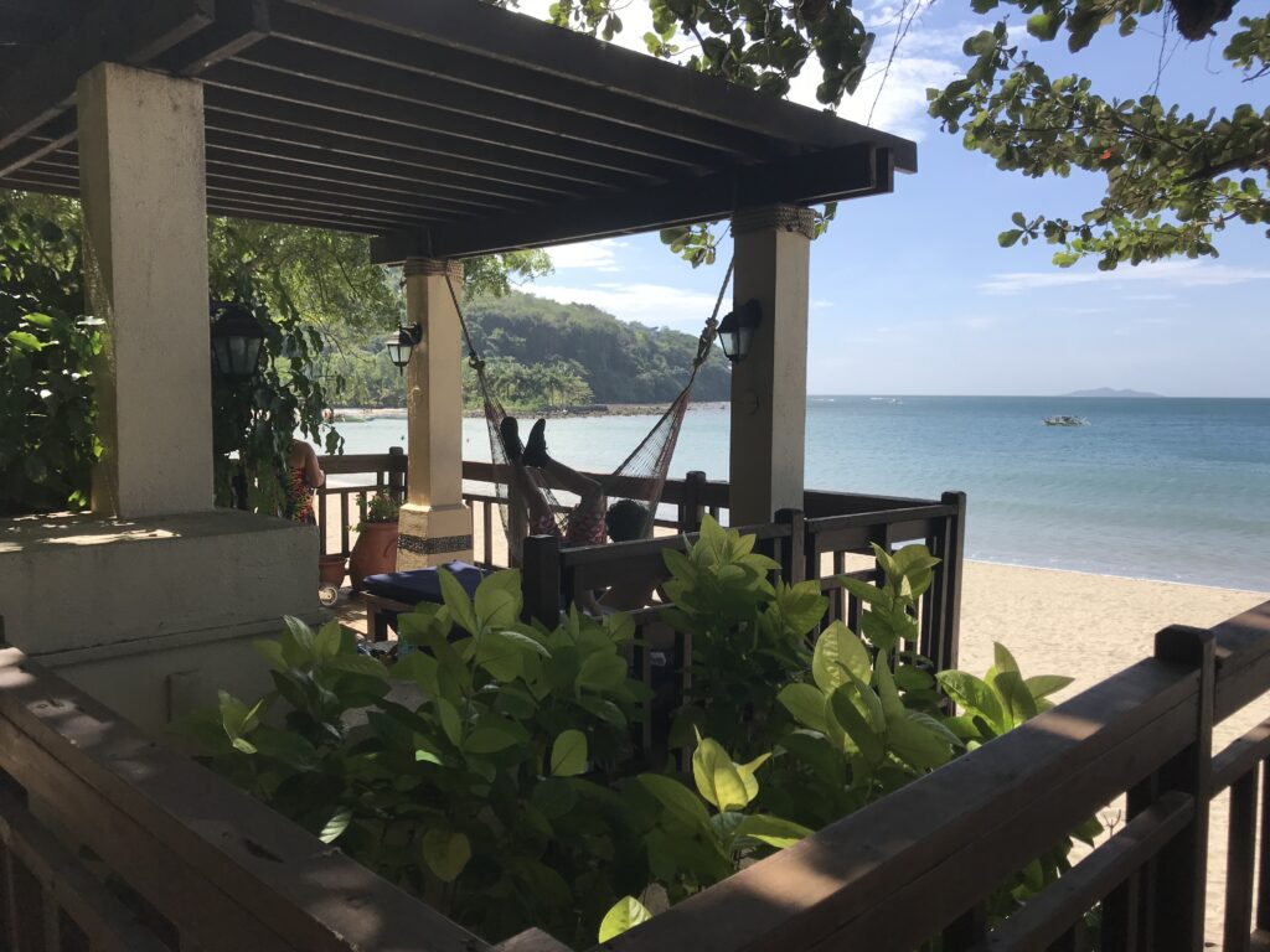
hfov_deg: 63.4
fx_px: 1027
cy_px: 476
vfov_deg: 49.7
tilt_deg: -3.8
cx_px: 635
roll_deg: +0.0
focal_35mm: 28
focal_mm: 3.99
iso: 20
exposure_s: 1/1742
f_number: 1.8
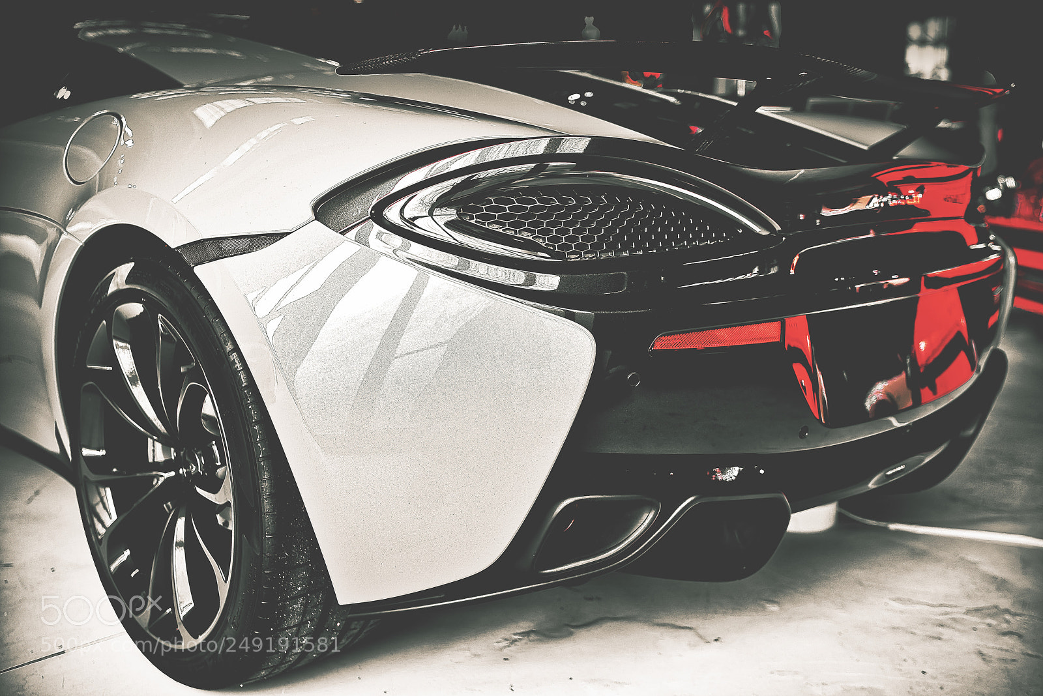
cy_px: 348
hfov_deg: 54.4
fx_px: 1014
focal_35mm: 35
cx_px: 522
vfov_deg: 37.9
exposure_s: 1/100
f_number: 2.5
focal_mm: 35
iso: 100
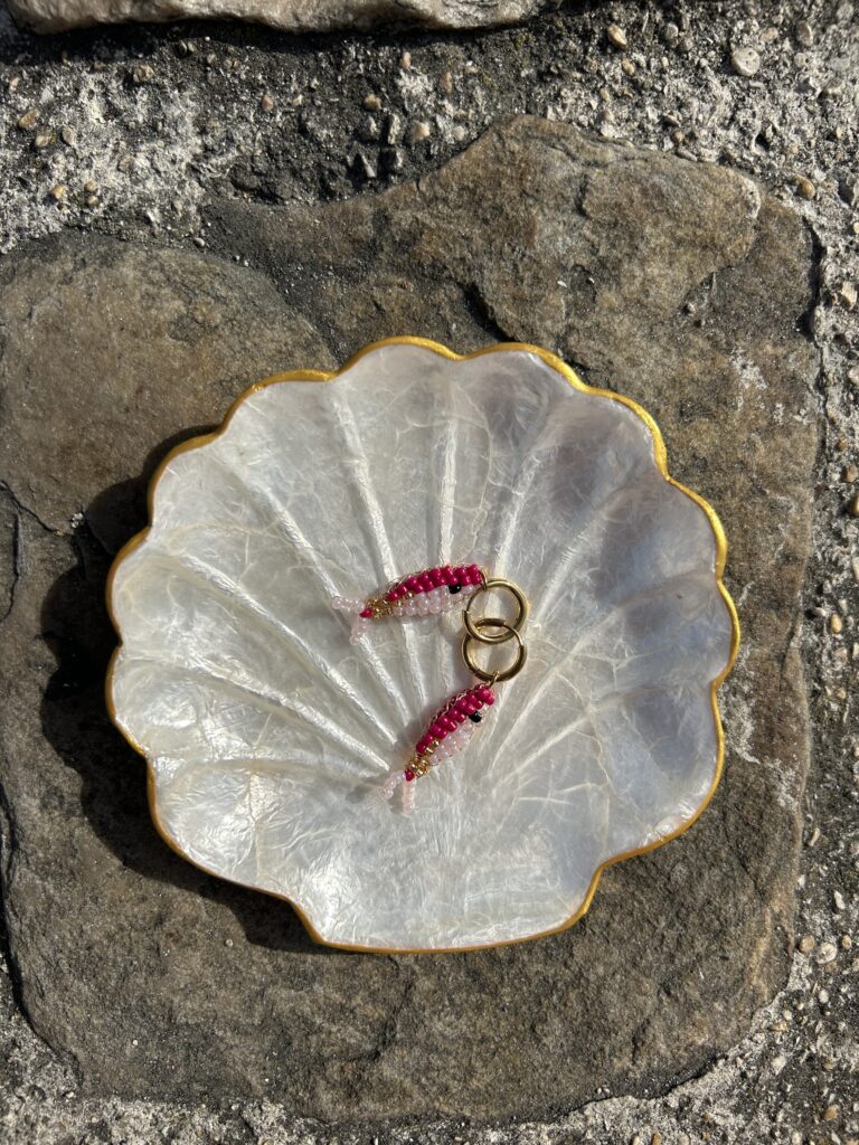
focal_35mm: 26
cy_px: 572
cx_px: 430
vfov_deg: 67.3
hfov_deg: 53.1
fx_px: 860
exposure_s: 1/10309
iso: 50
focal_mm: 5.7
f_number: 1.5
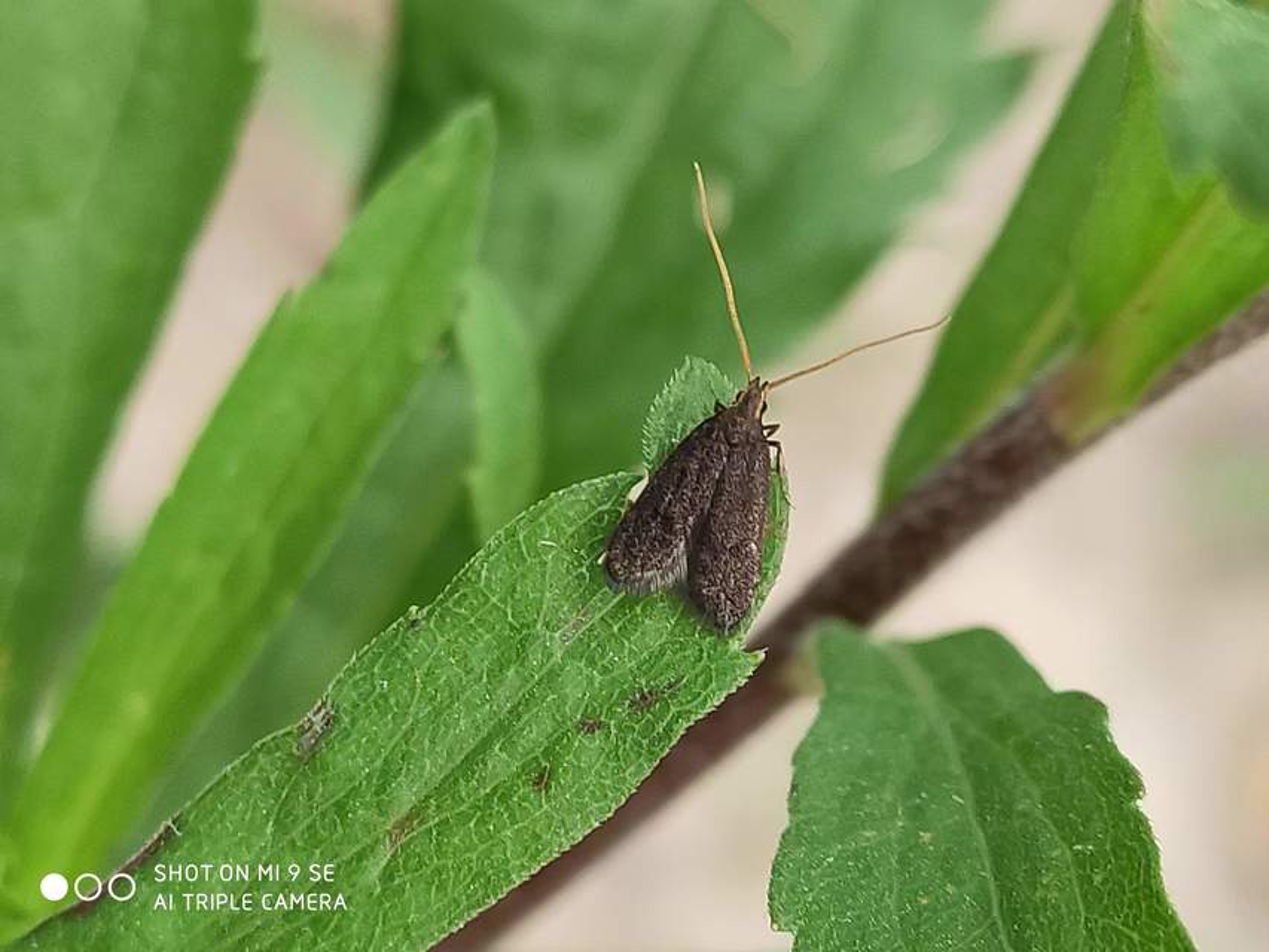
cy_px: 476
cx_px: 634
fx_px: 953
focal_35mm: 26
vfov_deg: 53.1
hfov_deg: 67.3
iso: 112
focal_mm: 4.77
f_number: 1.75
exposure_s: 1/129
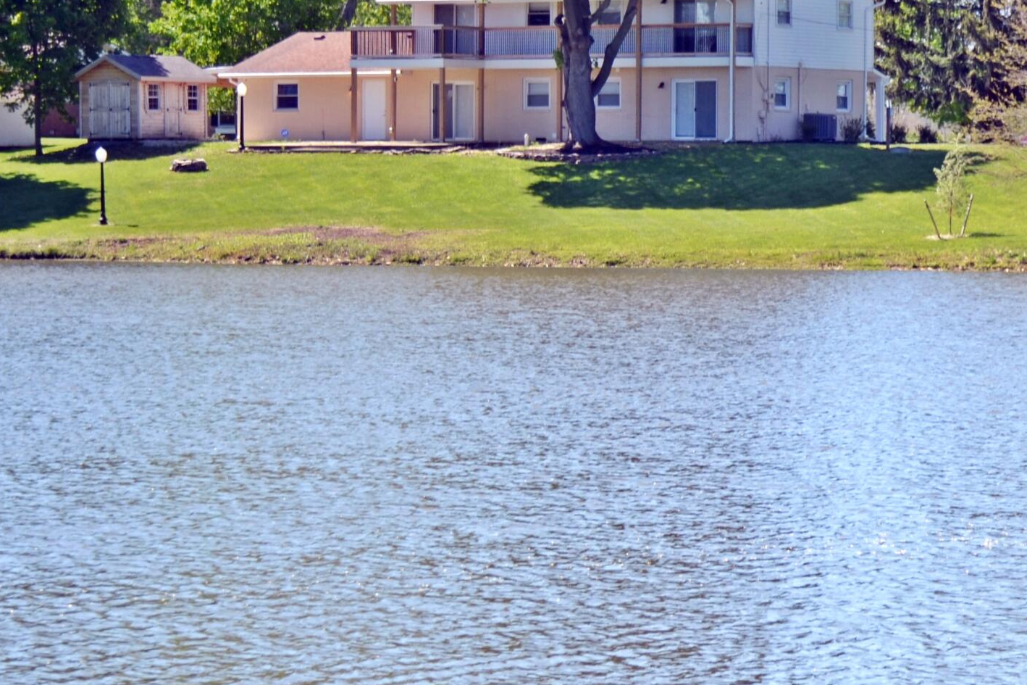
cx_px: 544
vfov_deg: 8.3
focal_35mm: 165
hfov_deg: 12.5
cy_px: 55
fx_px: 4706
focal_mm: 52
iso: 100
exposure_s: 1/125
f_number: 5.6
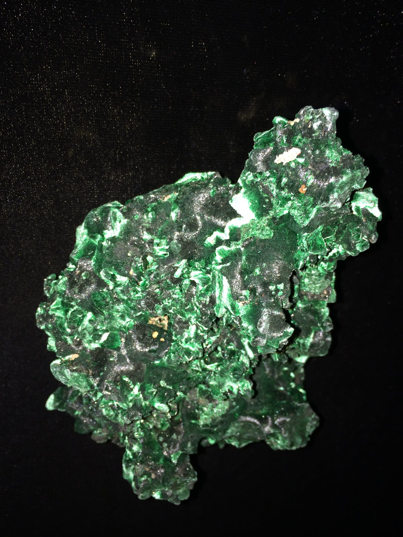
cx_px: 202
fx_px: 466
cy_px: 268
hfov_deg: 46.8
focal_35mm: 30
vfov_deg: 60.0
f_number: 2.2
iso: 32
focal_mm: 4.12
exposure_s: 1/41
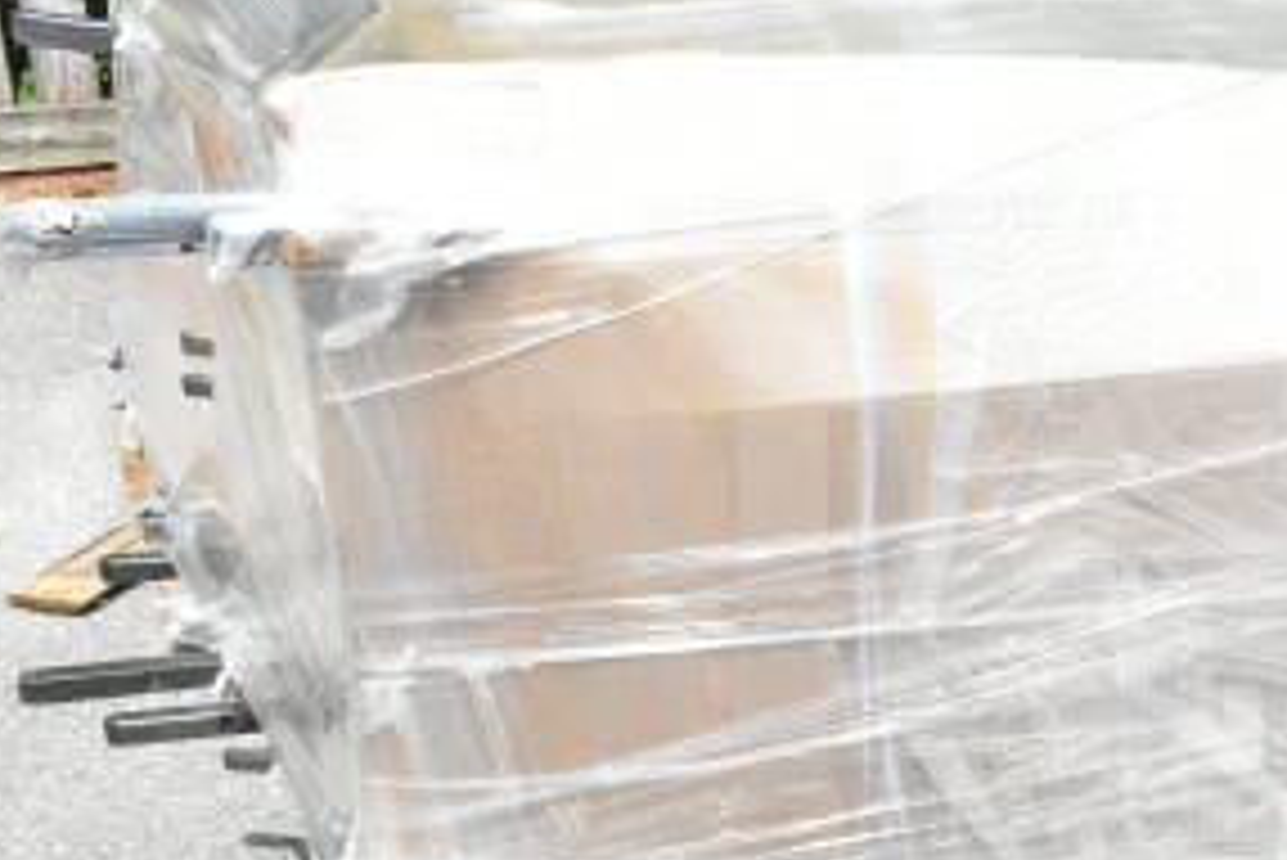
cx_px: 1120
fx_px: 2289
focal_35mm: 64
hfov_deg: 30.2
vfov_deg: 21.0
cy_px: 714
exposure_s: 1/800
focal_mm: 20
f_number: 14
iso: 1600
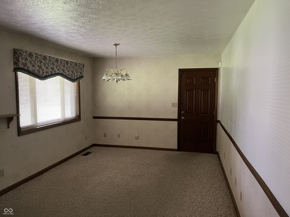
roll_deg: -0.3
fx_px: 218
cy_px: 108
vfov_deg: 53.1
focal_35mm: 26
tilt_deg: -5.3
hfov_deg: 67.3
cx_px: 145
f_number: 1.6
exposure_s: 1/40
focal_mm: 5.1
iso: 500
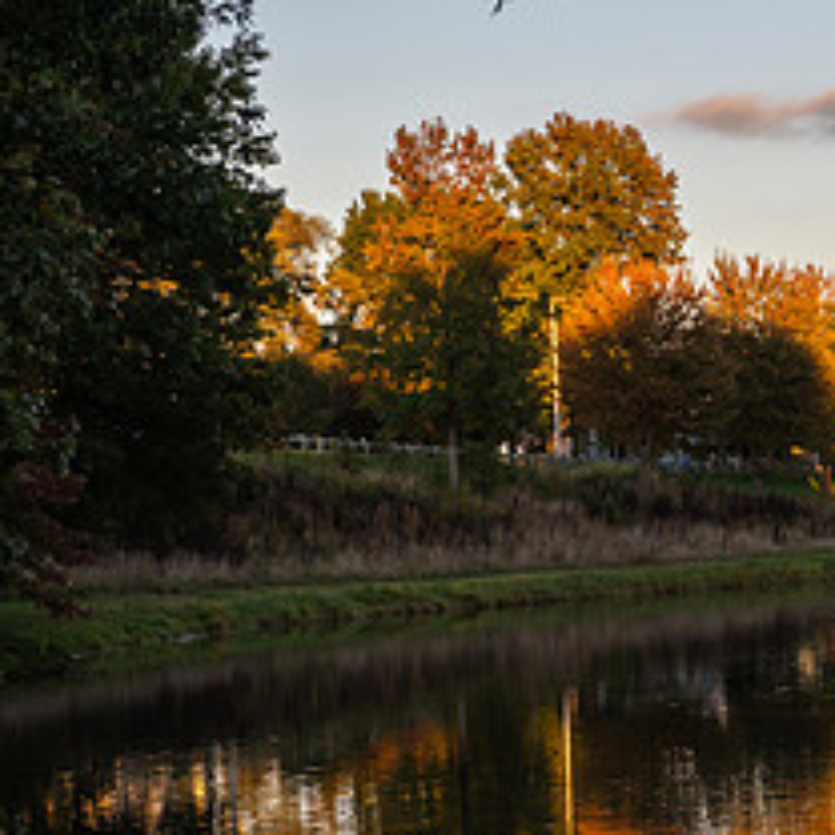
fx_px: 3111
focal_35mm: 114
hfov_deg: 14.9
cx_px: 899
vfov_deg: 15.2
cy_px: 644
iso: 500
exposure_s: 1/400
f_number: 5.6
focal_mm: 48
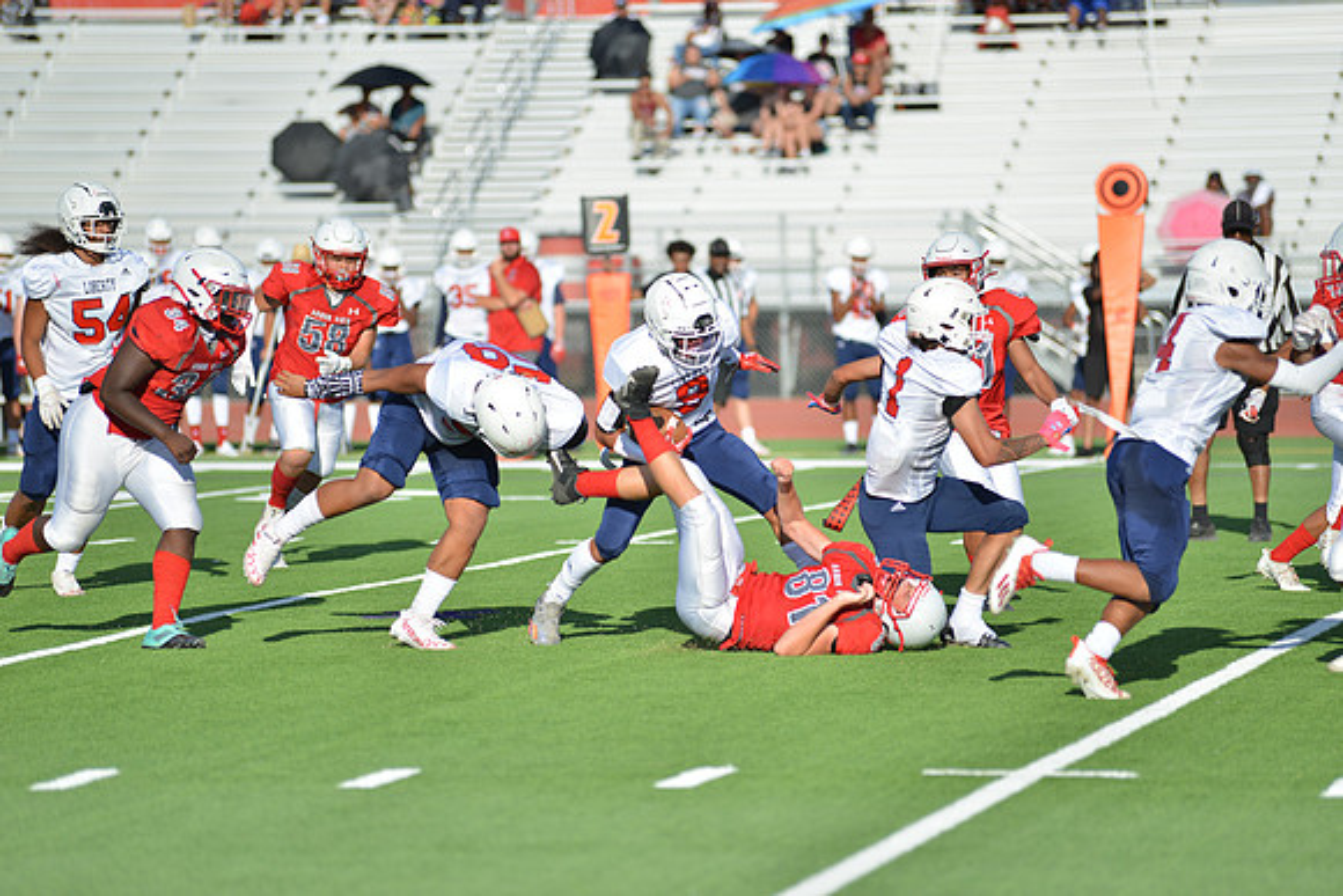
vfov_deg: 6.9
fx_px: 7463
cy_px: 448
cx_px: 672
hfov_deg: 10.3
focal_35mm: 200
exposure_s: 1/1600
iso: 100
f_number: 2.8
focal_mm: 200
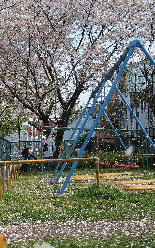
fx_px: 412
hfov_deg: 21.0
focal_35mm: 61
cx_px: 29
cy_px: 123
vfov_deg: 33.5
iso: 200
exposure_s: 1/3000
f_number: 2.8
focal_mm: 26
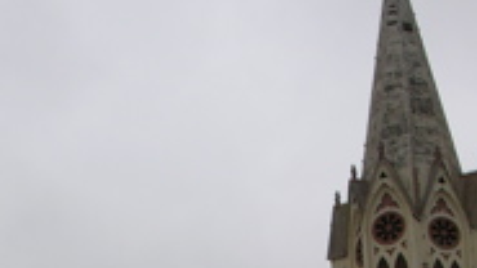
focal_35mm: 132
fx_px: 1669
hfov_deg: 16.2
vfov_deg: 8.9
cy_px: 451
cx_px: 160
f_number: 6.3
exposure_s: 1/190
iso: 50
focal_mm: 8.9
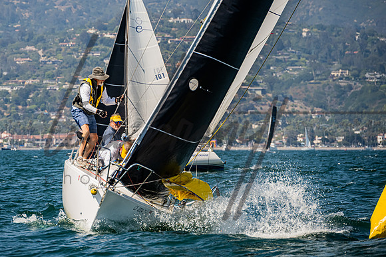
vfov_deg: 3.9
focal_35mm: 356
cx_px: 144
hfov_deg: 5.8
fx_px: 3815
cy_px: 99
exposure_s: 1/1250
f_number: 8
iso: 500
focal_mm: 280
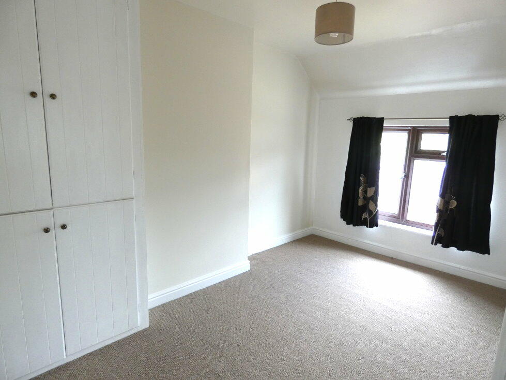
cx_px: 253
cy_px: 190
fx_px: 292
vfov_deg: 66.0
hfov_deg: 81.8
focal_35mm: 20
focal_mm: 3.6
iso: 250
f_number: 2.8
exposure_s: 1/60
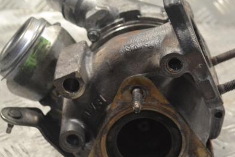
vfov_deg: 15.0
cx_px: 132
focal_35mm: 91
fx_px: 594
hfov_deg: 22.4
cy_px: 87
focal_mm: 40
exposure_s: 1/250
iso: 3200
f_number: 8
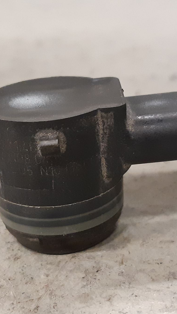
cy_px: 171
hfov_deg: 27.7
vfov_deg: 47.3
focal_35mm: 43
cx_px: 91
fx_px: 359
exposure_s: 1/50
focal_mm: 3.93
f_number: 1.7
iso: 320
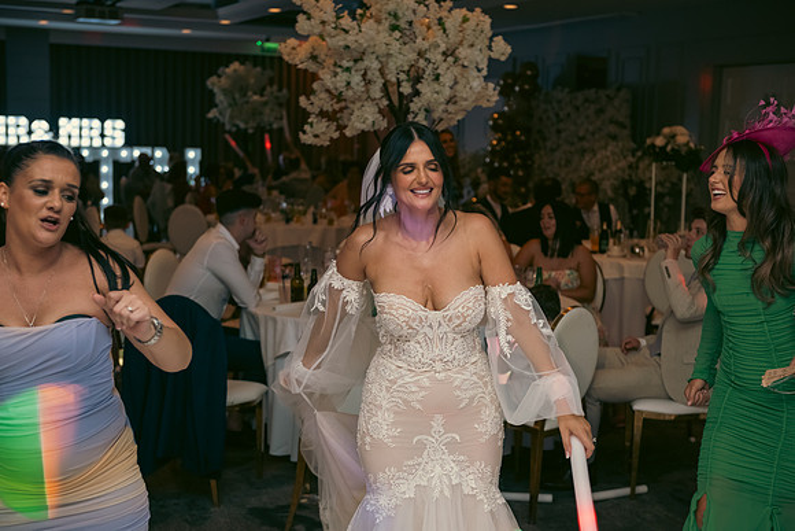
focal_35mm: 55
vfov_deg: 24.6
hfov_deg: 36.2
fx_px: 1215
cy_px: 266
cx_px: 398
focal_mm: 55
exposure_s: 1/160
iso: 800
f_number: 3.5
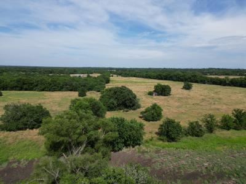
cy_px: 92
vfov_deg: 56.8
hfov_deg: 71.6
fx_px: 171
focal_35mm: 24
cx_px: 123
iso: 100
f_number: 1.7
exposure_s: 1/3200
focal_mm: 6.72
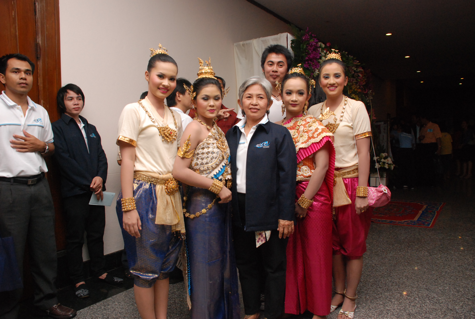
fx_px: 357
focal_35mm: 27
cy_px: 160
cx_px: 238
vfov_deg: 48.1
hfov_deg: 67.3
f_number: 5.6
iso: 1000
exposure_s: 1/125
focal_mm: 18
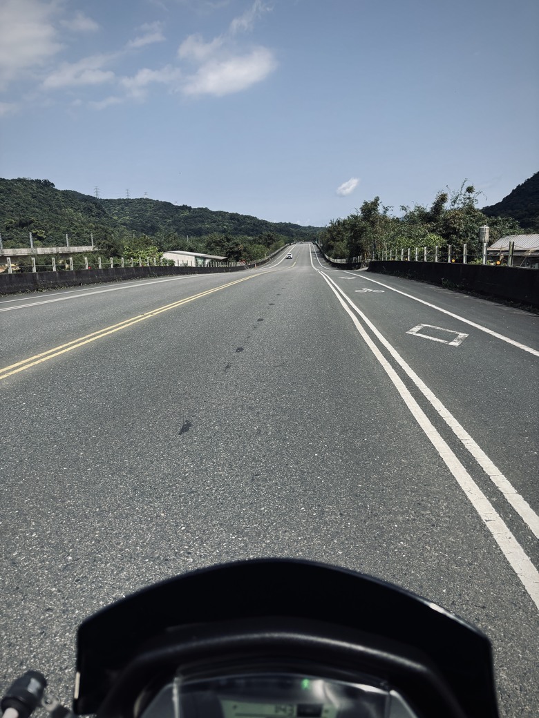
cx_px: 270
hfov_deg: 53.1
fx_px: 540
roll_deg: -1.0
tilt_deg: -11.4
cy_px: 359
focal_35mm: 26
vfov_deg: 67.3
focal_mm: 5.96
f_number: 1.6
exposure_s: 1/2933
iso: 50
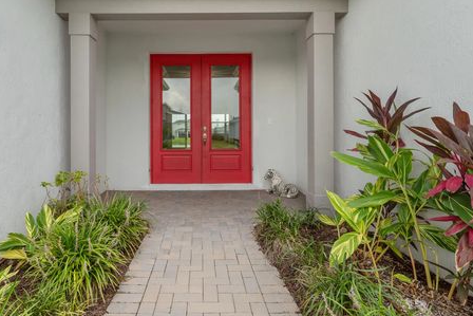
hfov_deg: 83.6
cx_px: 209
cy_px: 137
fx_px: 263
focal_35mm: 20
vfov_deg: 61.7
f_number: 9
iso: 250
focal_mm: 14
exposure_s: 1/125
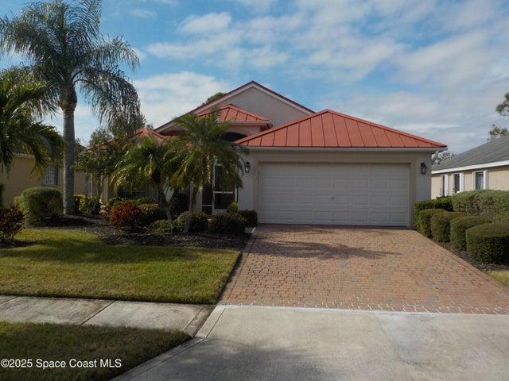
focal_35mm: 30
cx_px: 254
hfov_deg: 60.0
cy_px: 190
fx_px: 441
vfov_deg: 46.8
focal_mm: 4.1
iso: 125
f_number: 3.3
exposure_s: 1/2000
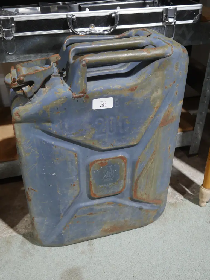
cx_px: 105
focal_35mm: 36
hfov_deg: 39.7
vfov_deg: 51.4
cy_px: 140
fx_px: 291
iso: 1250
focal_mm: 18
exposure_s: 1/60
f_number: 4
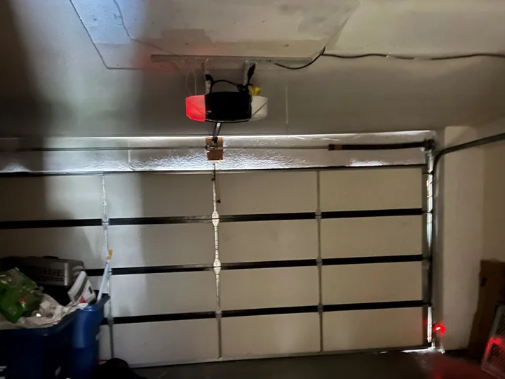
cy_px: 246
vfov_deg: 38.3
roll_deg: +1.6
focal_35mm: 37
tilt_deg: -4.6
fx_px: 540
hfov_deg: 50.1
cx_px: 271
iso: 1250
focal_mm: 5.7
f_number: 1.5
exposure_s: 1/2
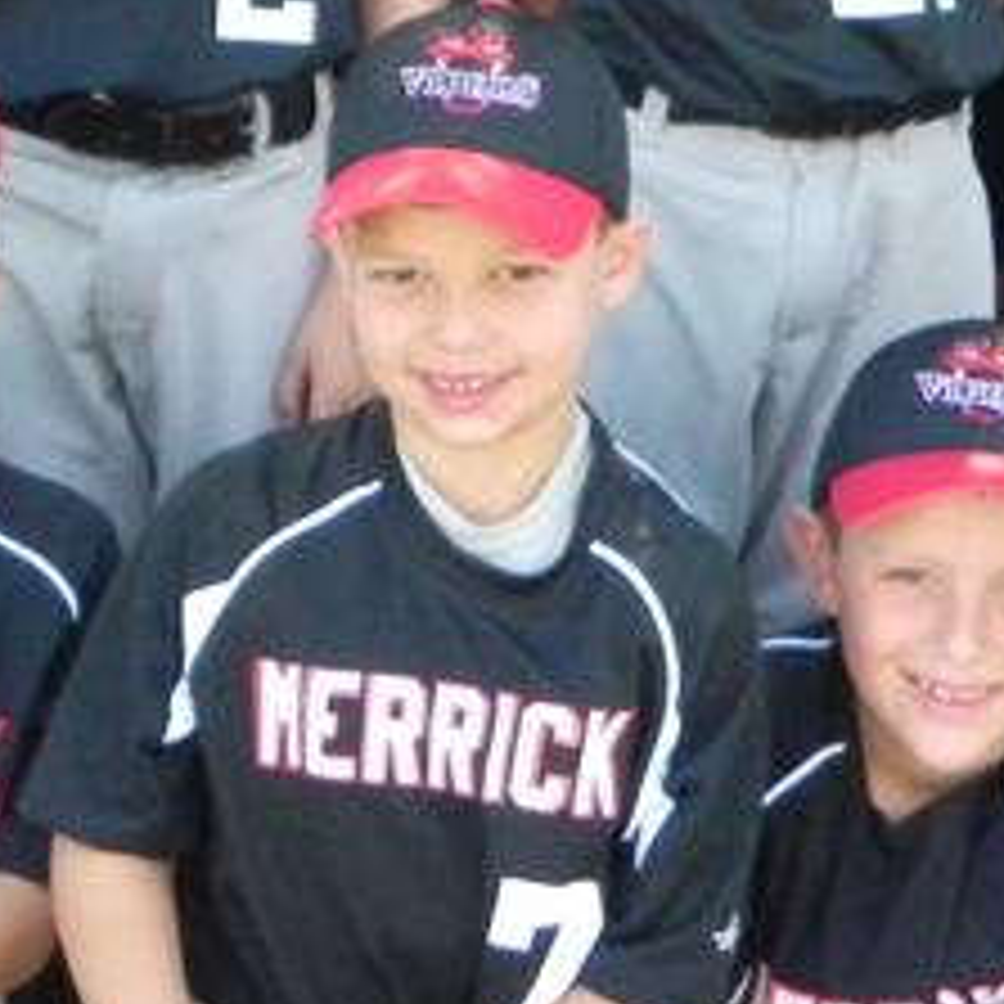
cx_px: 698
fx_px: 4922
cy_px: -302
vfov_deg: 11.3
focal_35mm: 150
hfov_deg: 11.6
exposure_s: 1/500
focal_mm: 6.6
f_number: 3.2
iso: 688
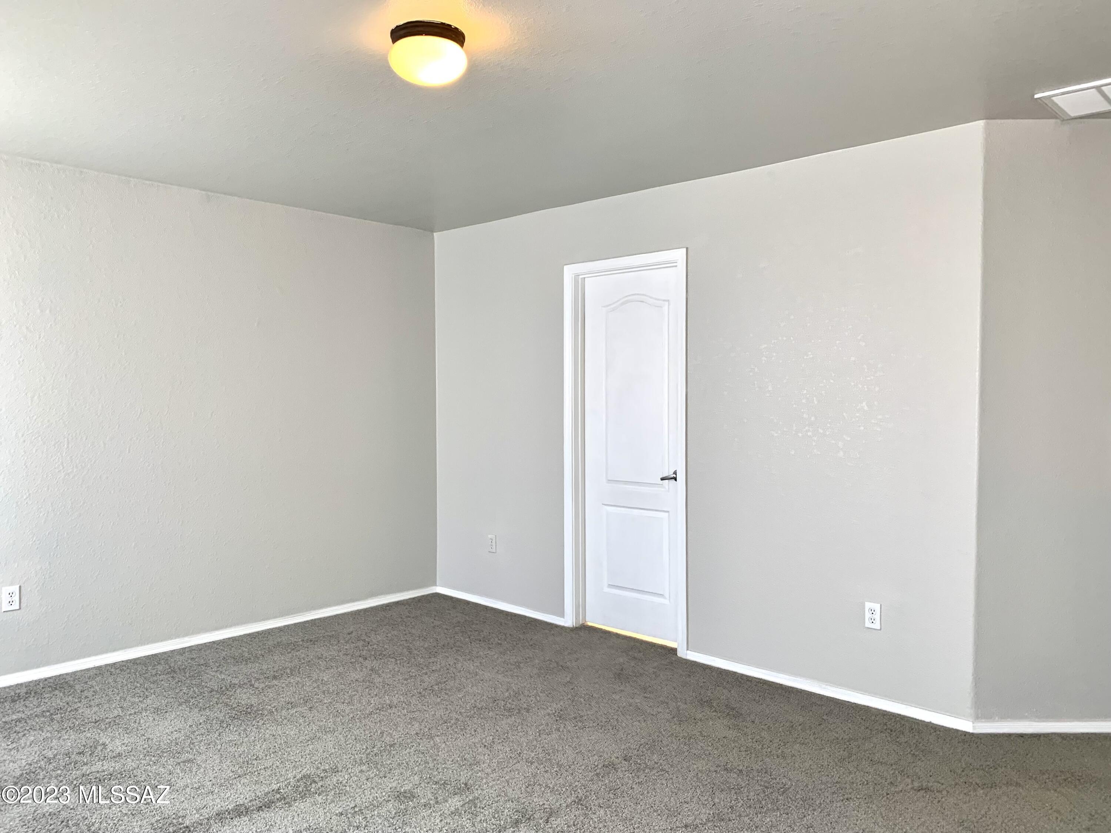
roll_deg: +0.6
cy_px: 416
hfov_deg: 67.3
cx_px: 556
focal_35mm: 26
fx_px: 834
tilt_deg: -2.6
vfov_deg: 53.1
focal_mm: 4.25
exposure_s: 1/105
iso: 100
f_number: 1.8
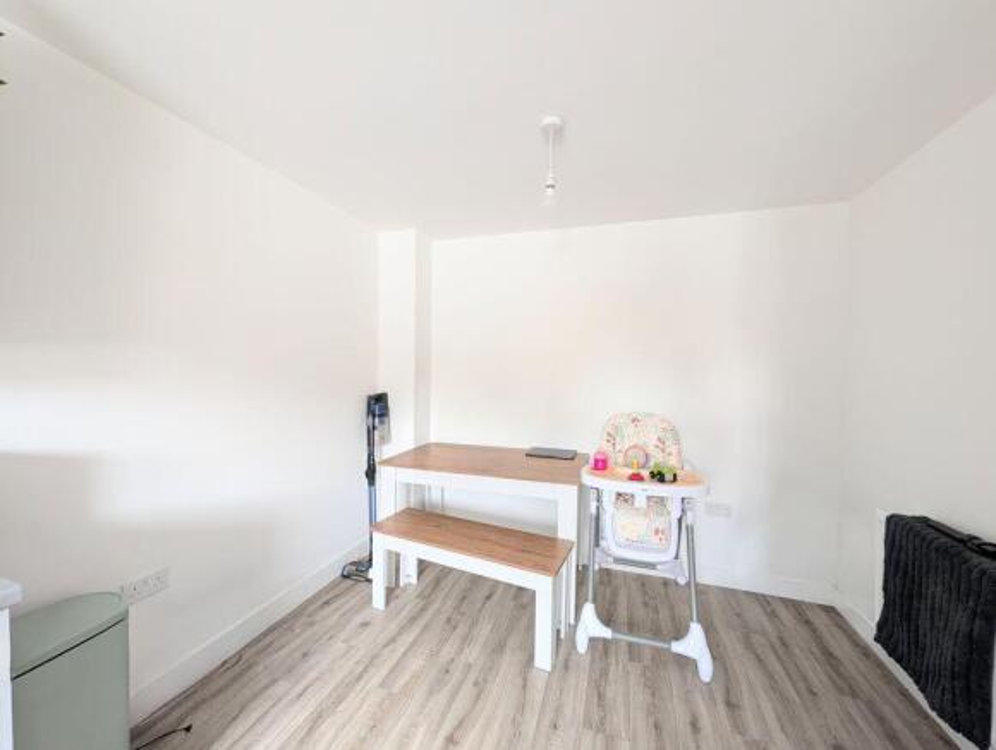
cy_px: 375
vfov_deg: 94.7
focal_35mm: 12
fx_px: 346
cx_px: 498
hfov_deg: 110.4
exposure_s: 1/44.2
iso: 241
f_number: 1.7
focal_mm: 2.02
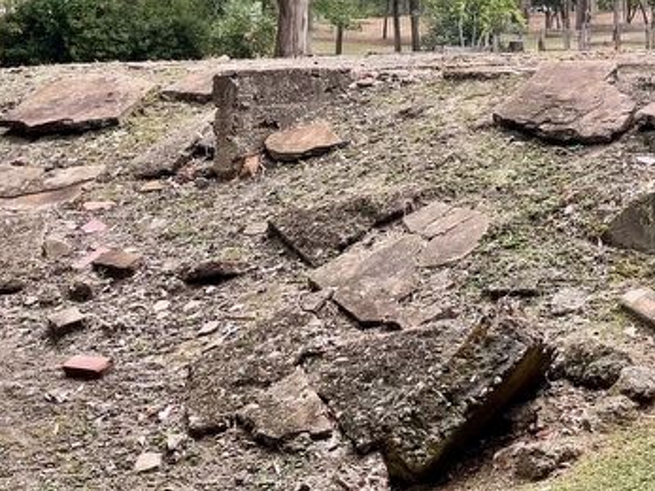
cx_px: 691
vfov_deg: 22.9
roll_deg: +1.1
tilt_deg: +7.0
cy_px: -55
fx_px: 1135
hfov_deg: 29.5
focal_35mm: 60
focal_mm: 4.2
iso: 32
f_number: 1.6
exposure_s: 1/511
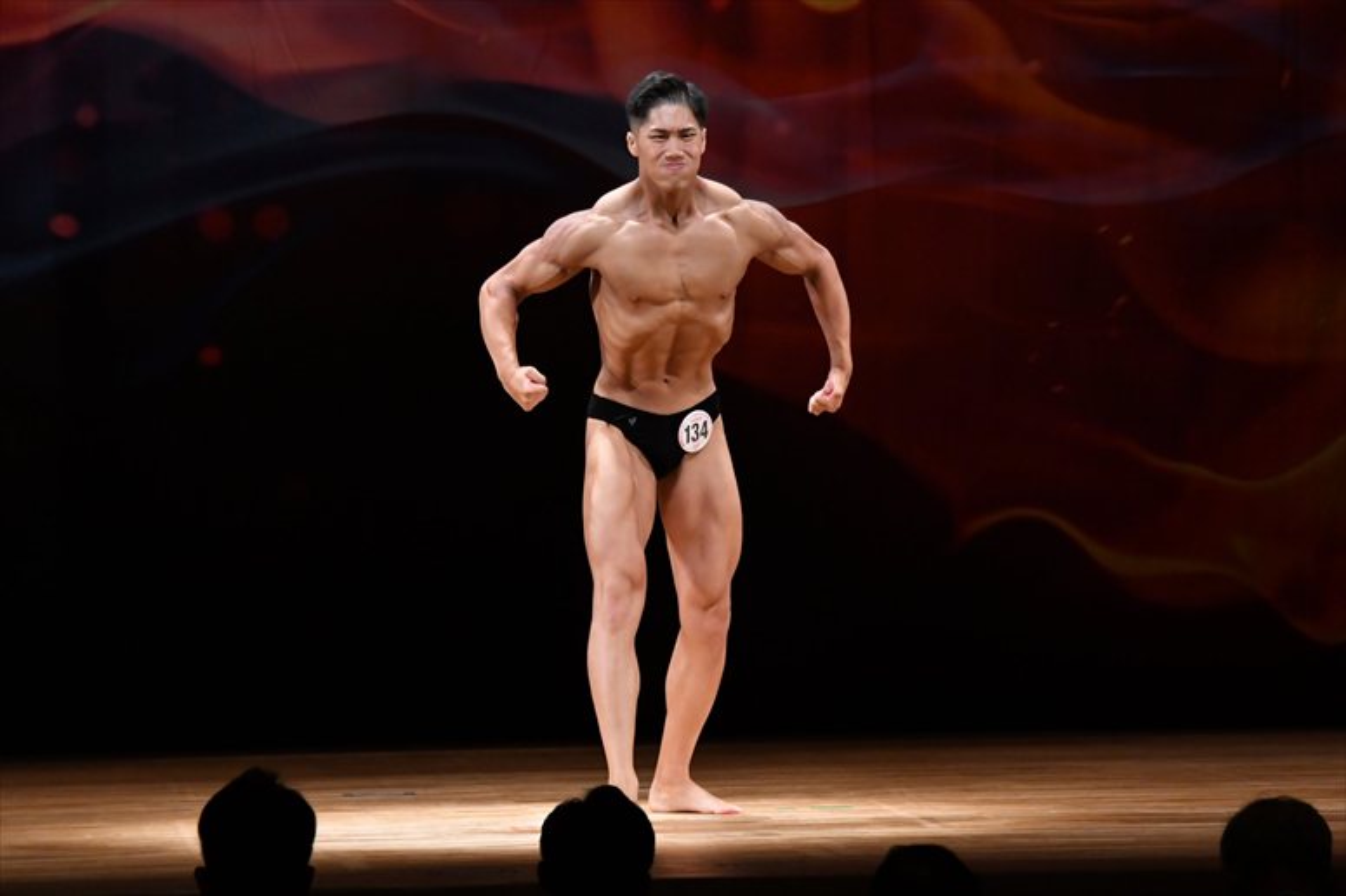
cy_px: 448
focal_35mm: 225
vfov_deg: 6.1
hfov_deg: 9.2
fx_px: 8409
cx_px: 673
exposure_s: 1/400
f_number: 5.6
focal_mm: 150
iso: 3200
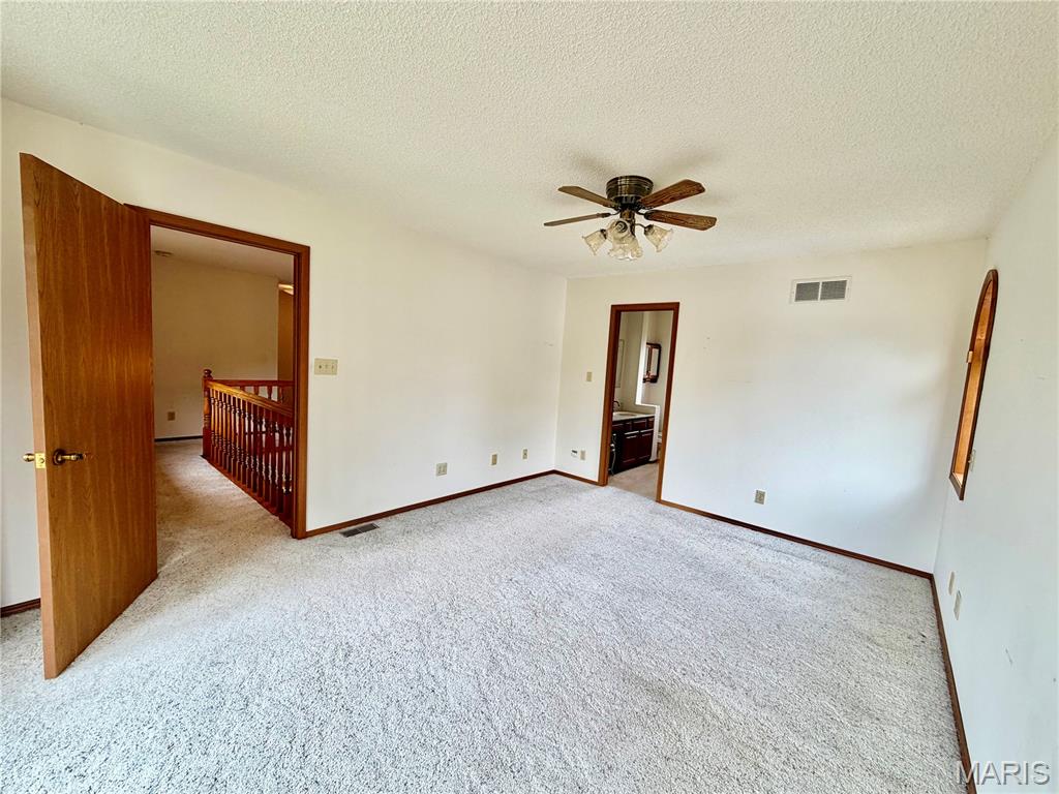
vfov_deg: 85.7
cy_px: 397
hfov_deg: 102.1
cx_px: 530
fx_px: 428
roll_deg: -3.2
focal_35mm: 14
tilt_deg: -4.6
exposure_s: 1/120
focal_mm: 2.22
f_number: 2.2
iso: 64
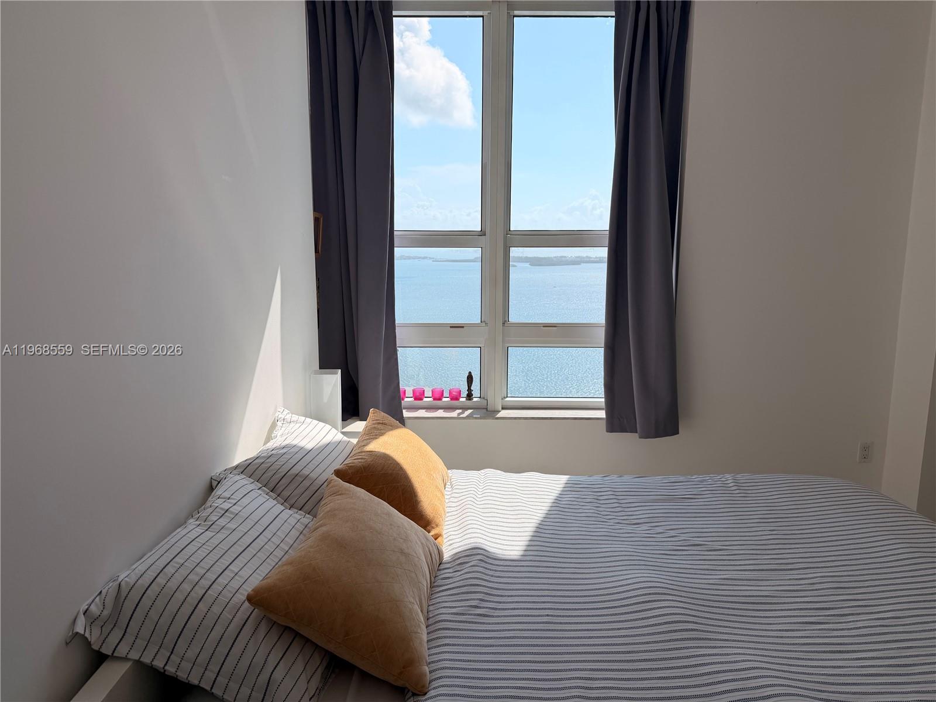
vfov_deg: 56.8
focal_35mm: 24
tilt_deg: -9.0
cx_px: 468
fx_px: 649
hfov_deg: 71.6
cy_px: 351
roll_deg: +0.2
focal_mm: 6.76
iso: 80
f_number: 1.78
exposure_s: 1/4405
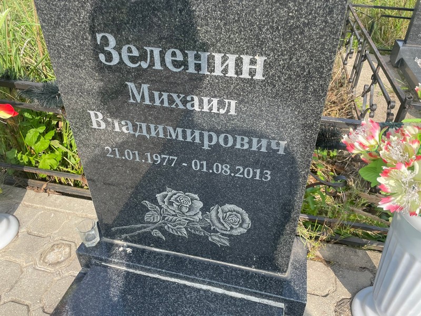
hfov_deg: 67.3
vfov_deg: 53.1
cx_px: 210
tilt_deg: -41.9
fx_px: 316
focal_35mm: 26
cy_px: 158
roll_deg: -3.6
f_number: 1.6
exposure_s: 1/1125
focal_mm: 4.2
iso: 32
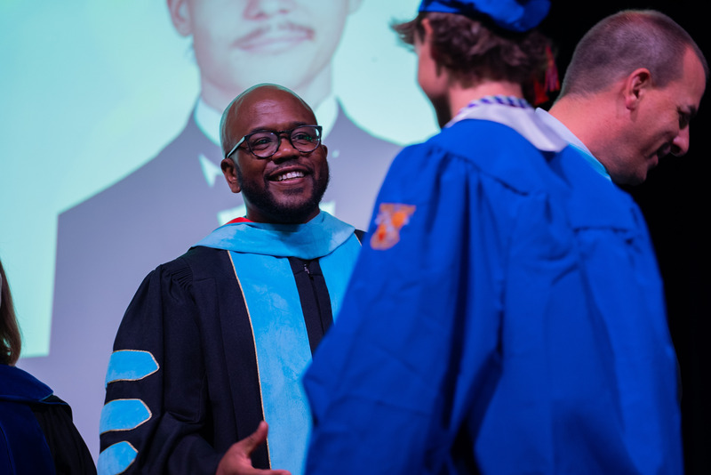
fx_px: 3457
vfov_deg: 7.9
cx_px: 356
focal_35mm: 175
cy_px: 238
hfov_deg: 11.7
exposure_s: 1/125
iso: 1600
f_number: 4
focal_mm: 175
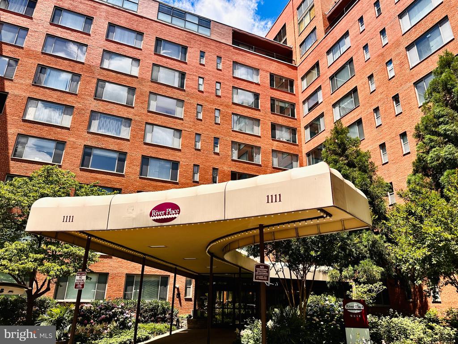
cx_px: 229
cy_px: 172
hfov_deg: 71.6
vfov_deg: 56.8
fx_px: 318
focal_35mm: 24
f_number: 1.78
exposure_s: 1/2203
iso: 80
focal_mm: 6.86
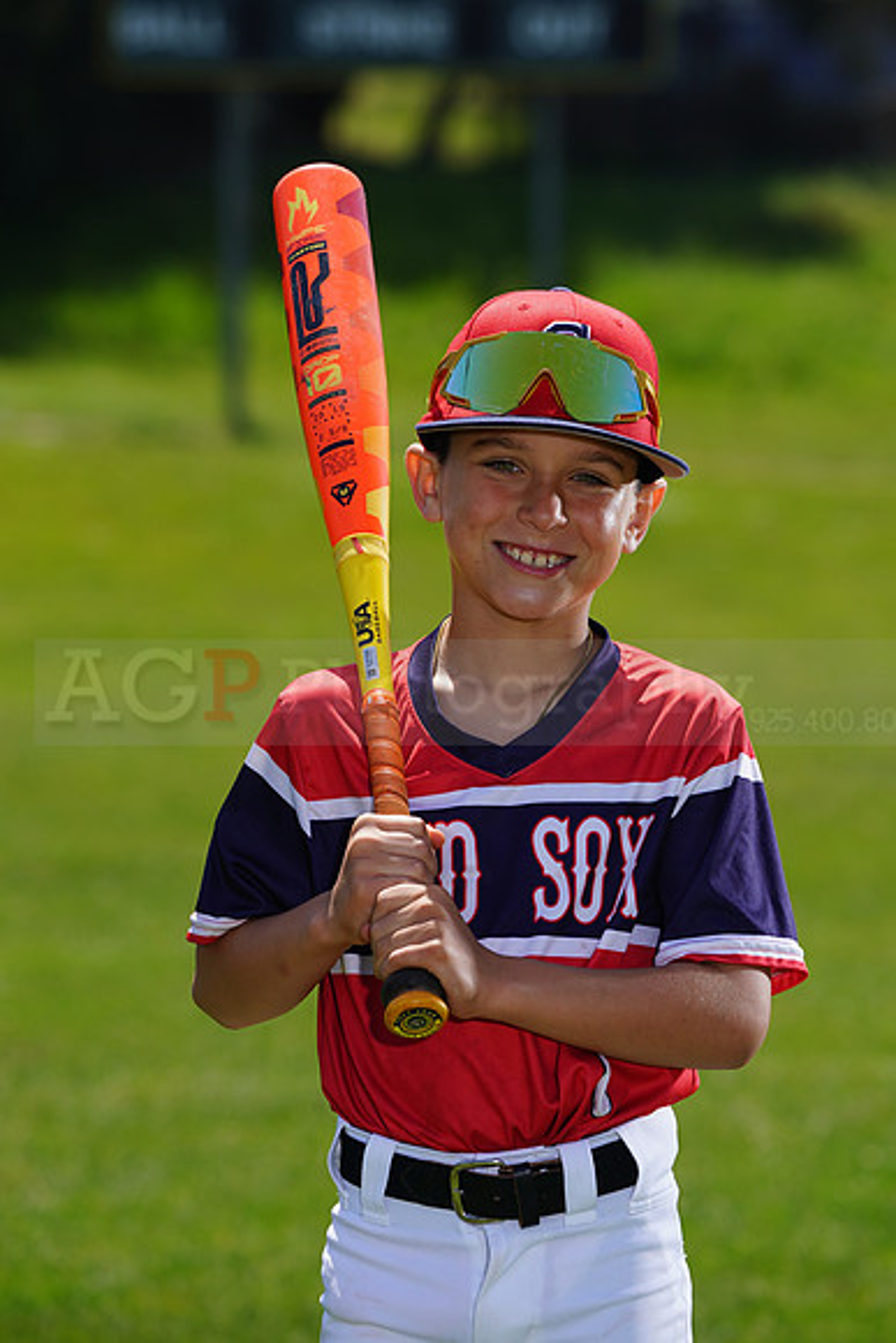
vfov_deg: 9.1
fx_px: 8432
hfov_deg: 6.1
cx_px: 448
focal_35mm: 226
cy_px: 672
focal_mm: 226
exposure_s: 1/250
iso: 100
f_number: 8
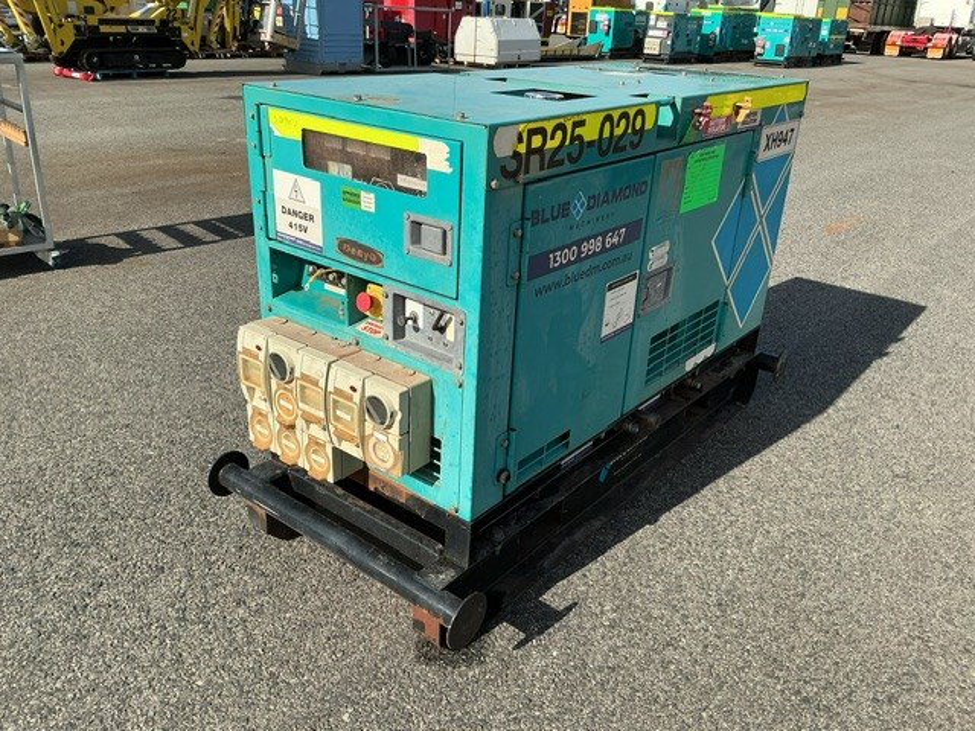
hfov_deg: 61.7
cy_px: 366
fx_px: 817
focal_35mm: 29
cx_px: 488
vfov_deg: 48.2
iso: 25
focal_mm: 3
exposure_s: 1/1675
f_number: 1.8
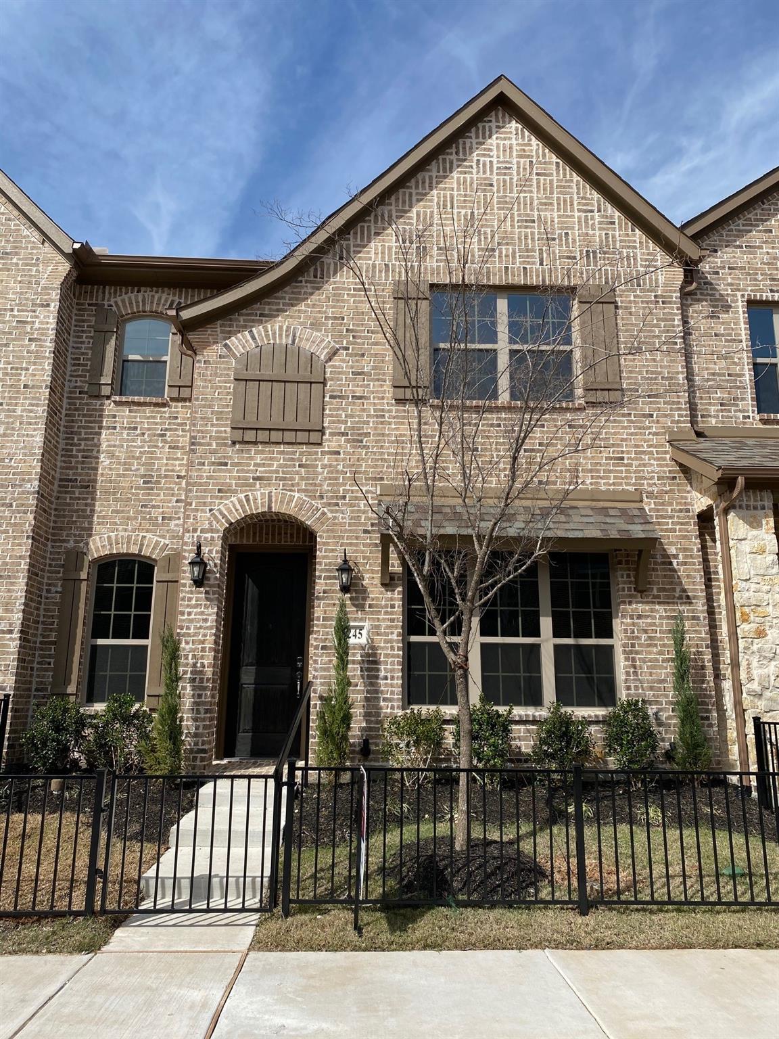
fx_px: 780
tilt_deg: +13.9
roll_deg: -0.7
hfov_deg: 53.1
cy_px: 520
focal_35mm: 26
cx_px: 390
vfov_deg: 67.3
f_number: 1.8
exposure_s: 1/3311
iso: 32
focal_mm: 4.25
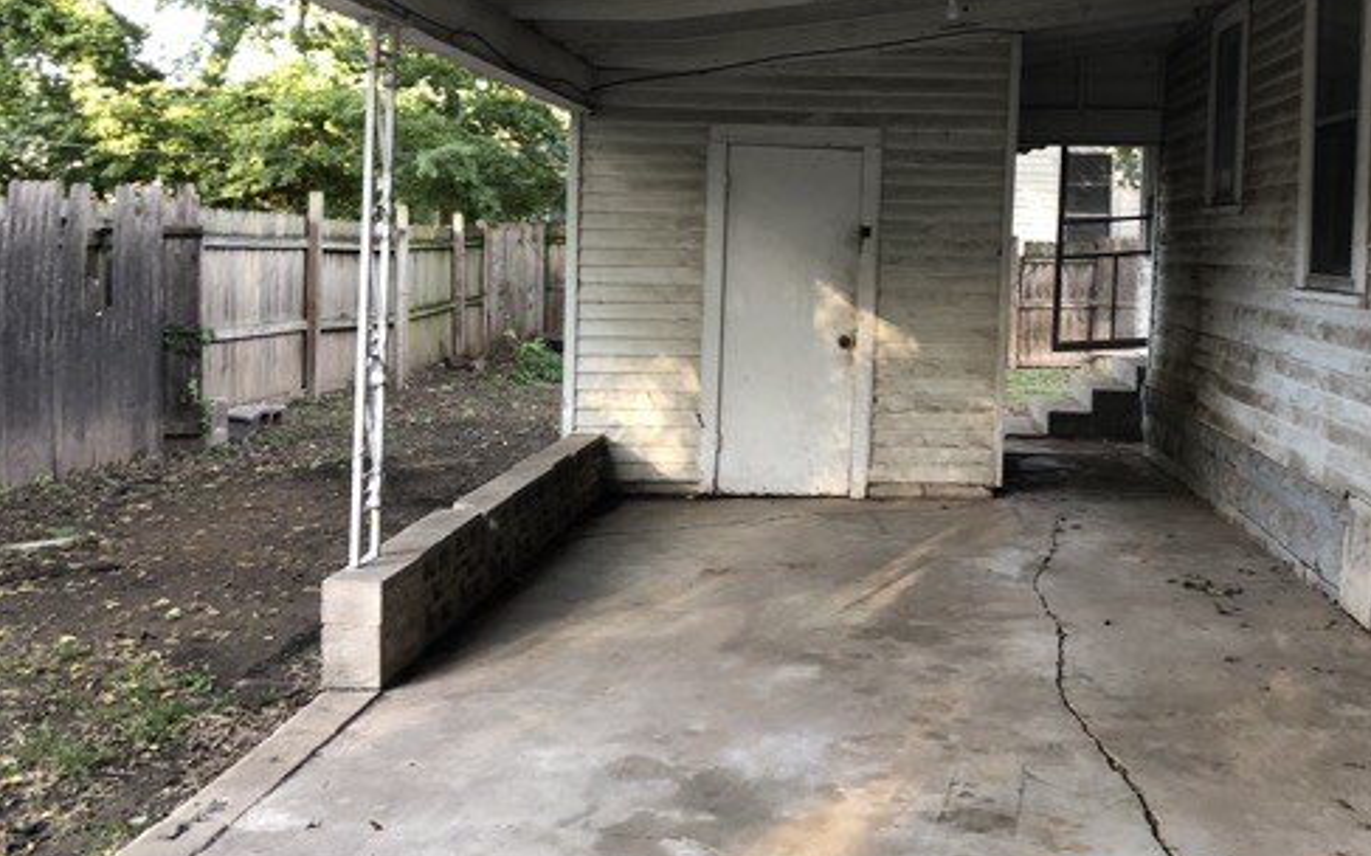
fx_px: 1457
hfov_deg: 49.6
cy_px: 304
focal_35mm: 39
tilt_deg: -2.0
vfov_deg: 32.5
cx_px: 898
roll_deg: -1.1
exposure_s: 1/20
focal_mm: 4
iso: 40
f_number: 1.8
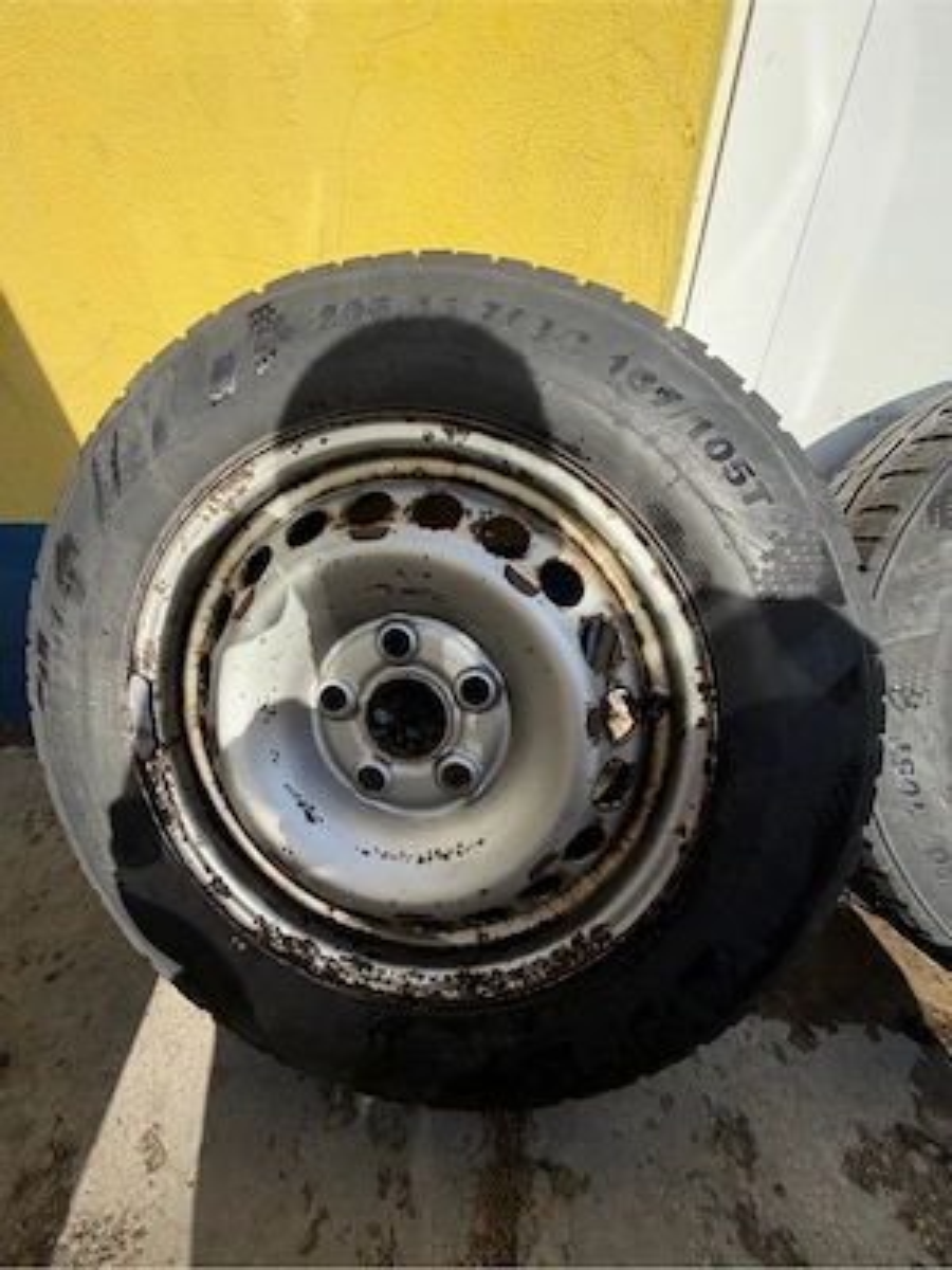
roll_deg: +0.4
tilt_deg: -35.0
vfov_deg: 102.1
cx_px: 476
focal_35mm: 14
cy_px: 635
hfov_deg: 85.7
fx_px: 513
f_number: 2.2
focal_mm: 2.22
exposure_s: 1/770
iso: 32
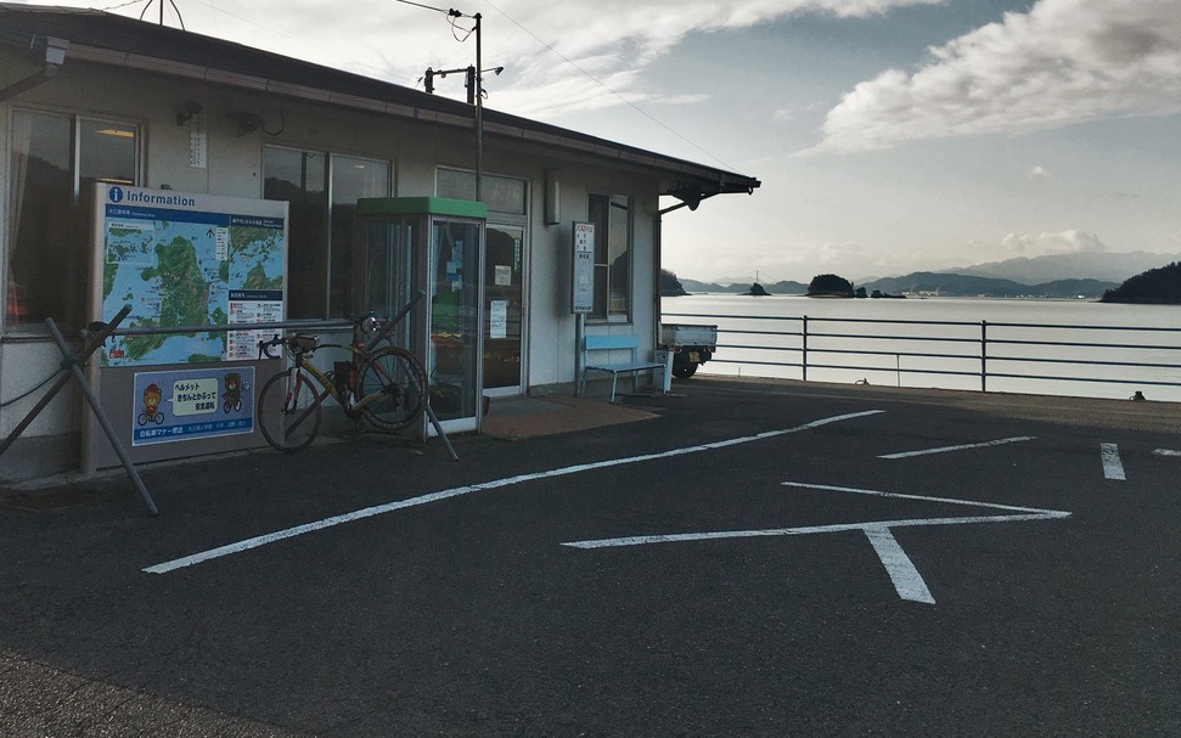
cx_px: 547
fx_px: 1223
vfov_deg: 33.4
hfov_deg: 51.5
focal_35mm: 38
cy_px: 264
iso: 25
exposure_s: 1/1570
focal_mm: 4.15
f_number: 2.2
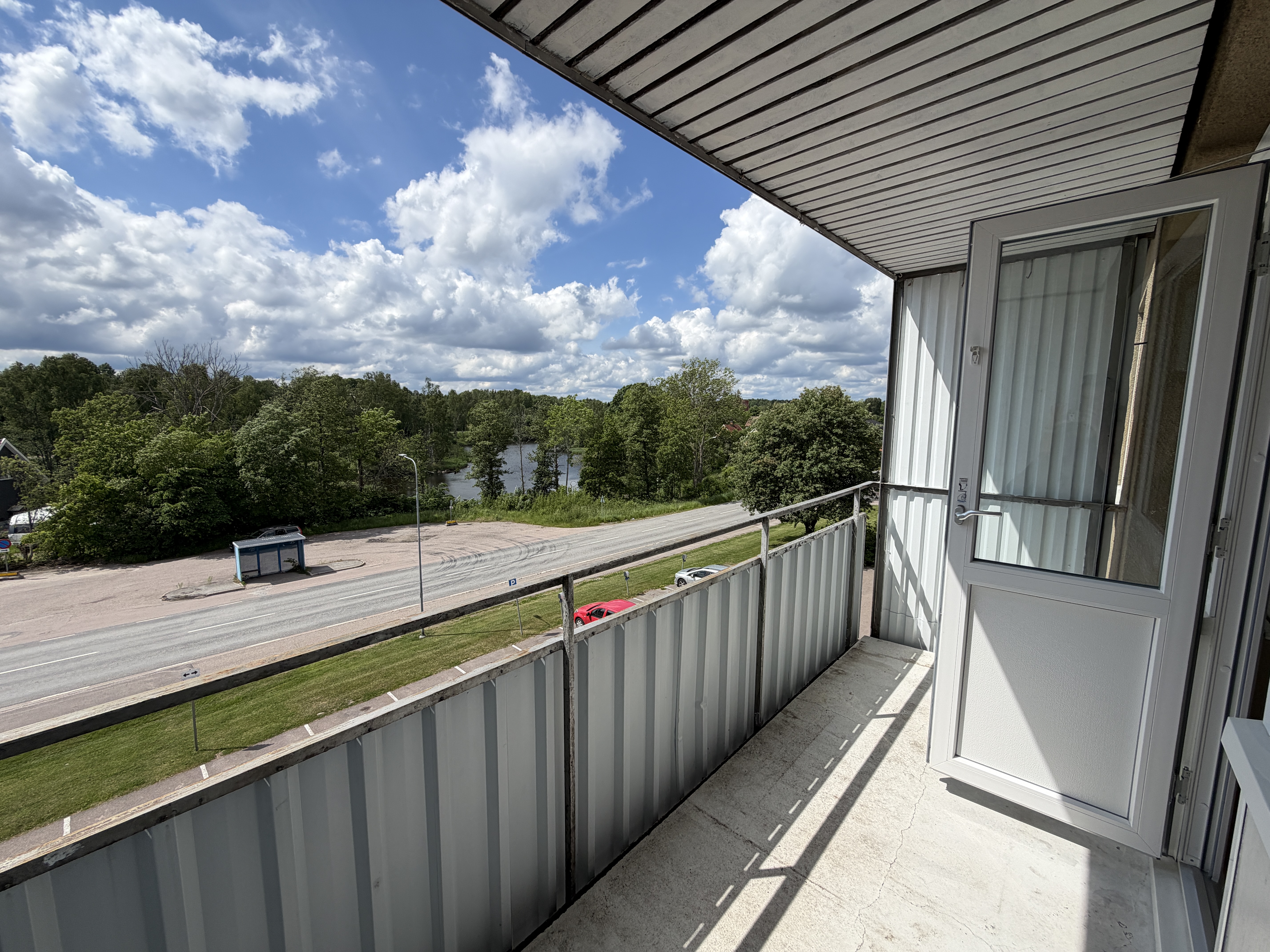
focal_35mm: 14
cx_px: 635
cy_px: 476
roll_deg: -0.2
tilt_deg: -7.4
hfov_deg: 102.1
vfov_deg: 85.7
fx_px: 514
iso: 25
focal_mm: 2.22
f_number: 2.2
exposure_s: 1/1399
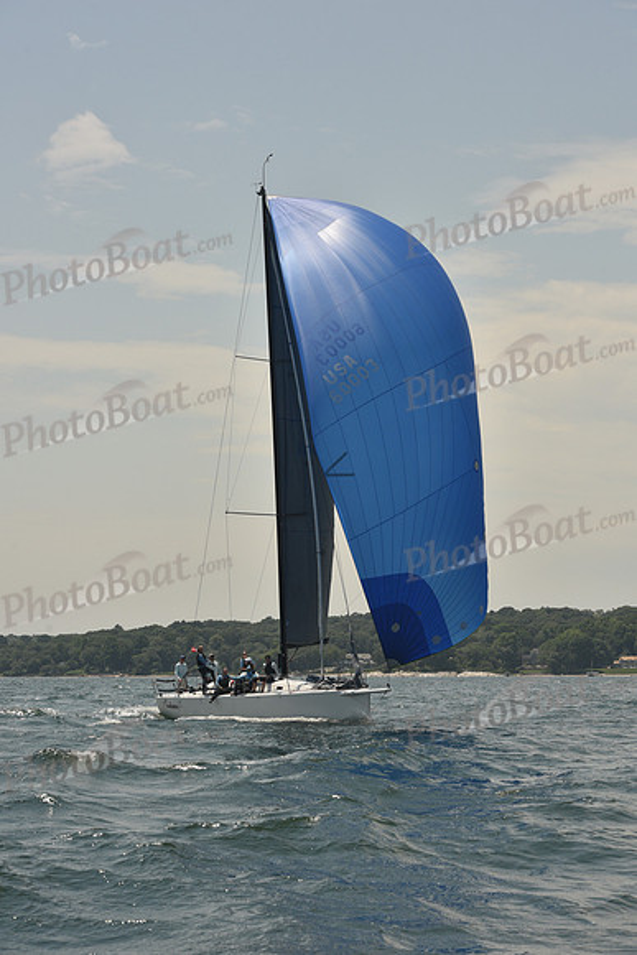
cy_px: 478
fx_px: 1857
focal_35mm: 70
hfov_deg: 19.5
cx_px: 318
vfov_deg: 28.8
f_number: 9
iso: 250
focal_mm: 70
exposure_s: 1/640
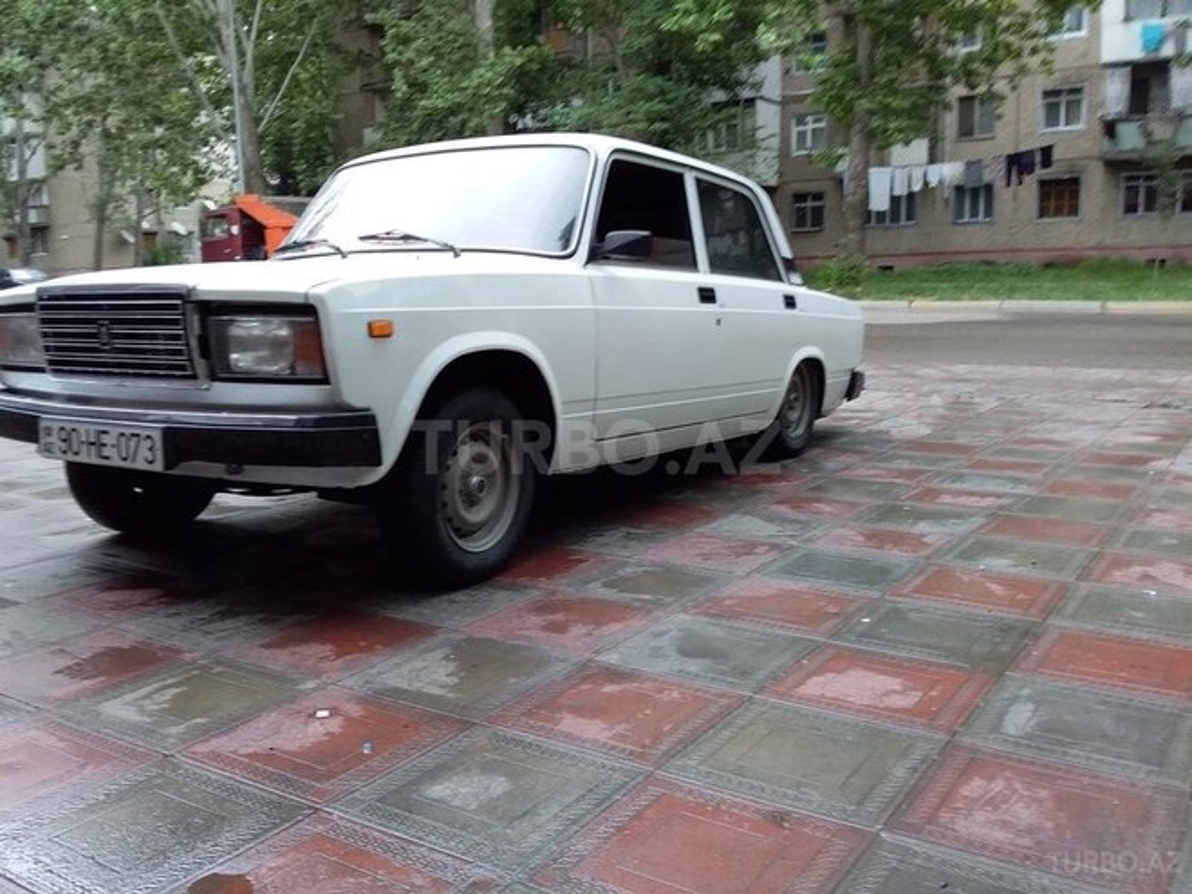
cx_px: 596
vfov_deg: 45.4
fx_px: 1067
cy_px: 447
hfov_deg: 58.4
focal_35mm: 31
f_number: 2.2
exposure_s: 1/50
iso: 50
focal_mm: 3.3
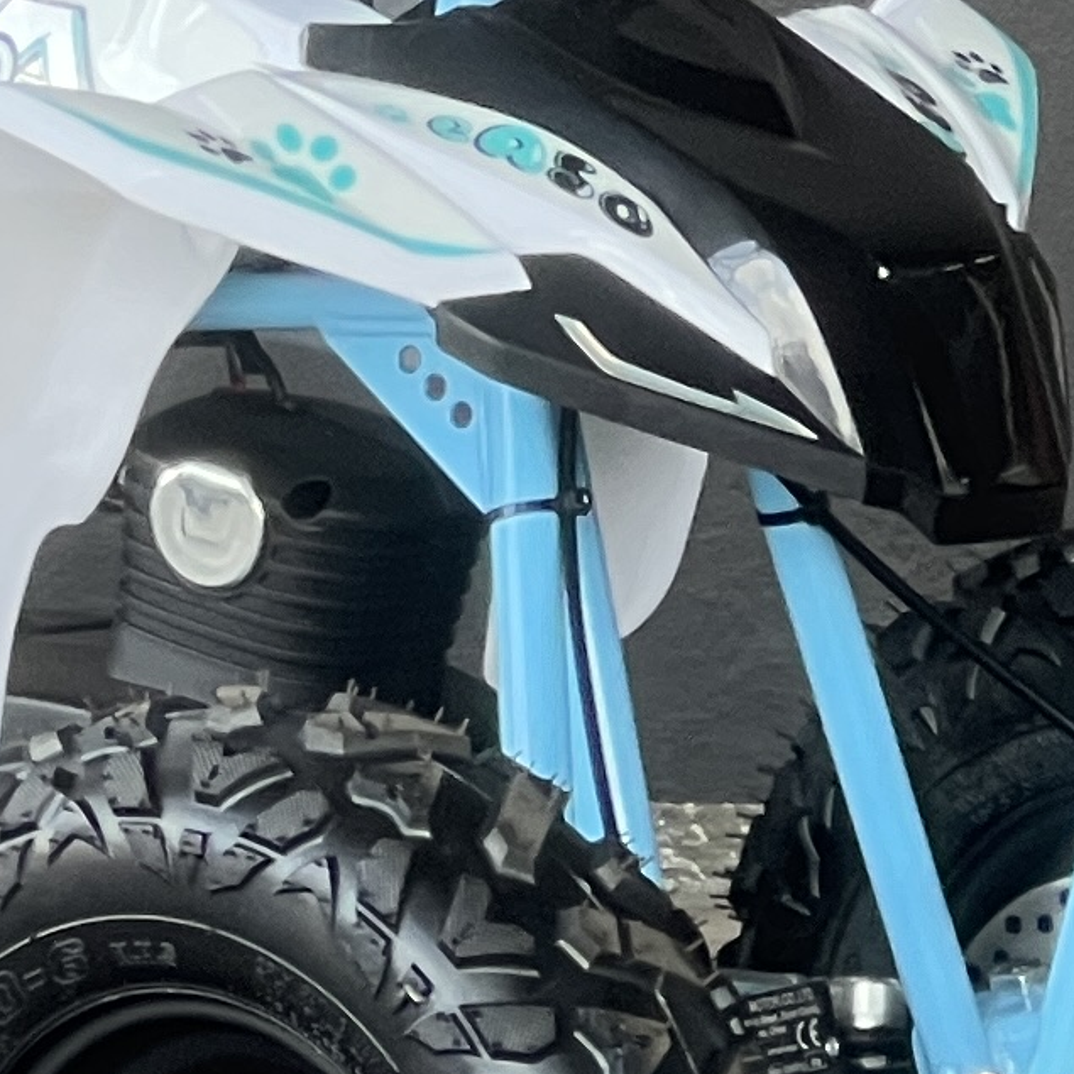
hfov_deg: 4.1
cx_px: -54
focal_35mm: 432
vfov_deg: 4.1
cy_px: 842
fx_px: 15164
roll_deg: -0.5
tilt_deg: -8.4
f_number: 2.8
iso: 80
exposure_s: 1/99
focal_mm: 9
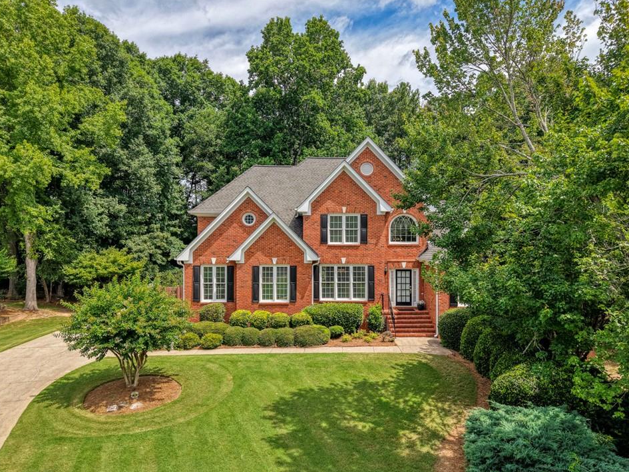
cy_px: 253
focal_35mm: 26
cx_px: 320
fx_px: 473
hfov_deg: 67.3
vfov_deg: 53.0
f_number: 1.8
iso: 200
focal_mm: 8.67
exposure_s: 1/6400
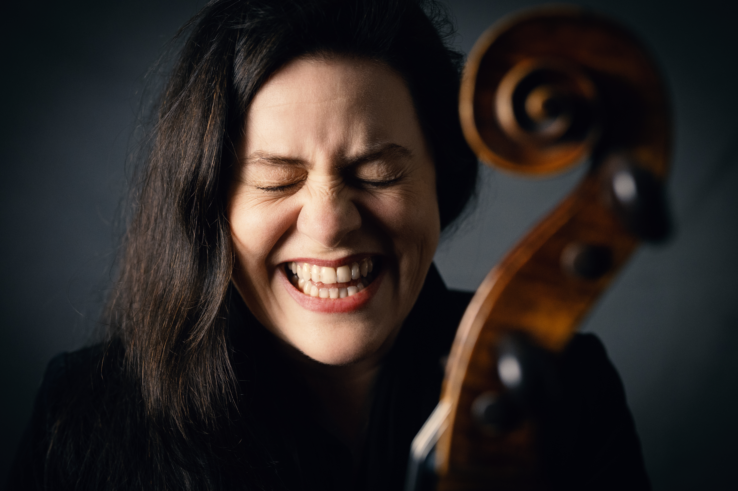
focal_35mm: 50
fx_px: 1024
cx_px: 369
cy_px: 246
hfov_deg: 39.6
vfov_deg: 27.0
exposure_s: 1/200
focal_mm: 50
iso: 2000
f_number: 2.8
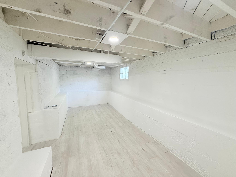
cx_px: 118
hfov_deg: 102.1
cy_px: 88
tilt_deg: -4.1
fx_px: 95
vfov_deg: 85.7
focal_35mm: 14
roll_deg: -1.6
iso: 200
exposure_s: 1/120
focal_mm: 2.22
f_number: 2.2
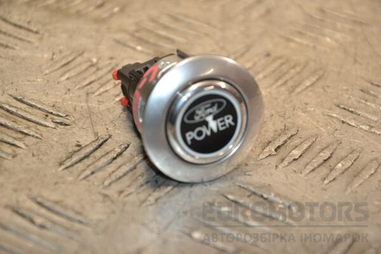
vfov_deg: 9.9
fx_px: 1460
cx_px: 190
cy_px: 127
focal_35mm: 138
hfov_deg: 14.9
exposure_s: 1/200
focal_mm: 92
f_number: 5.6
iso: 800
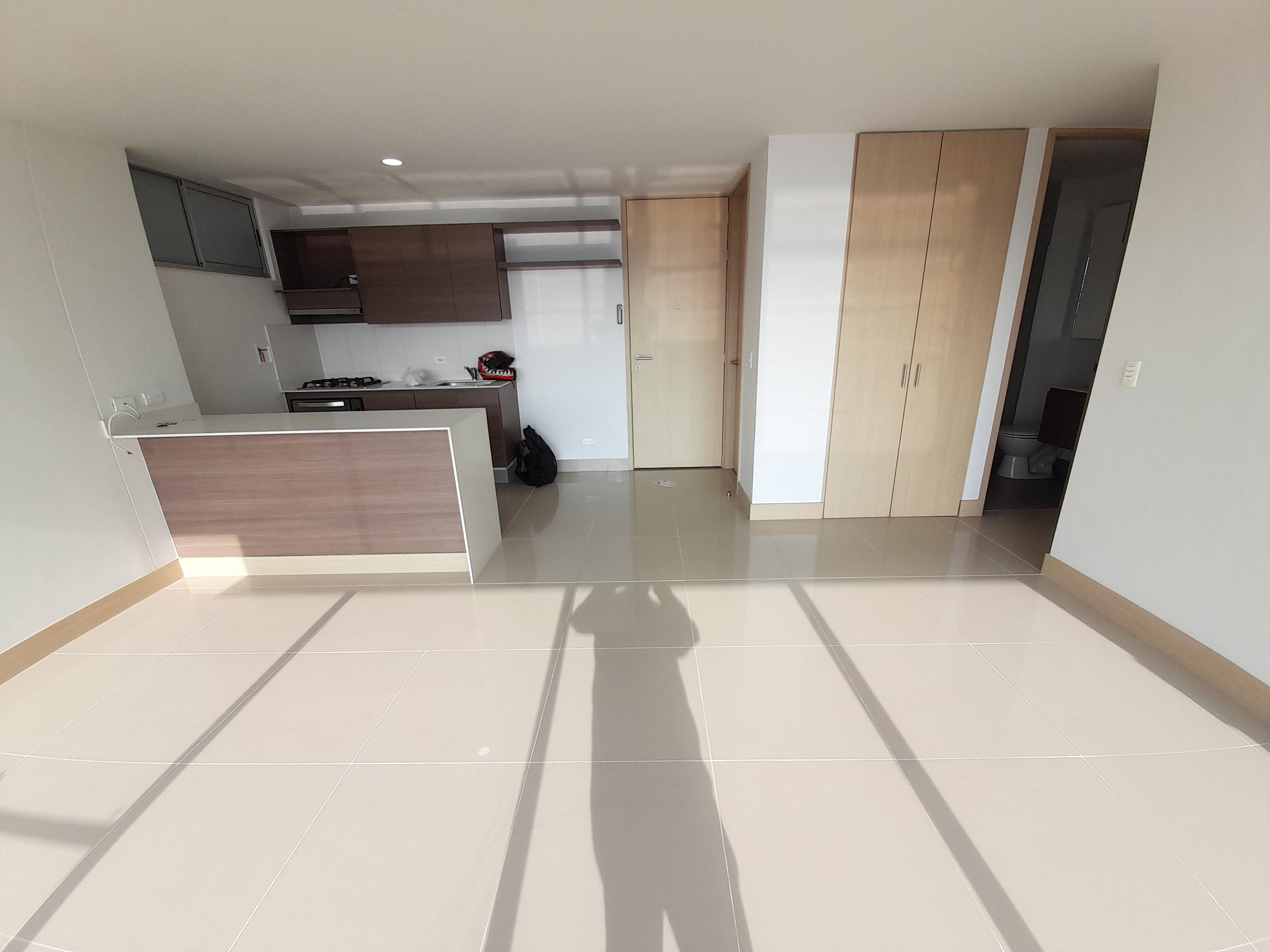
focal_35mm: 13
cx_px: 635
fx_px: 477
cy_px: 476
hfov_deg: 106.2
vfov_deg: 89.9
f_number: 2.2
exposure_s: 1/231
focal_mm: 1.42
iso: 40
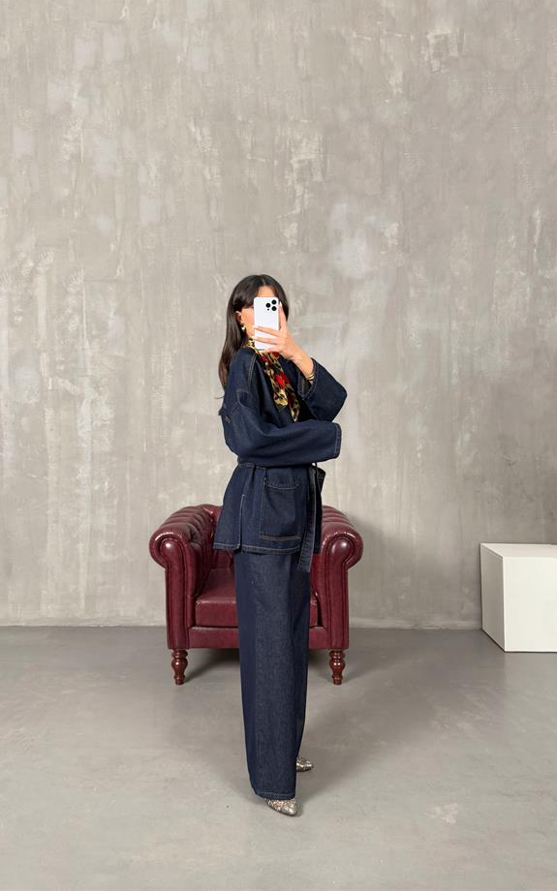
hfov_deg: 47.6
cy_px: 437
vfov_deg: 70.4
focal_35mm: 26
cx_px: 272
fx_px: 631
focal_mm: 6.76
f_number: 1.78
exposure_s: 1/121
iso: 200
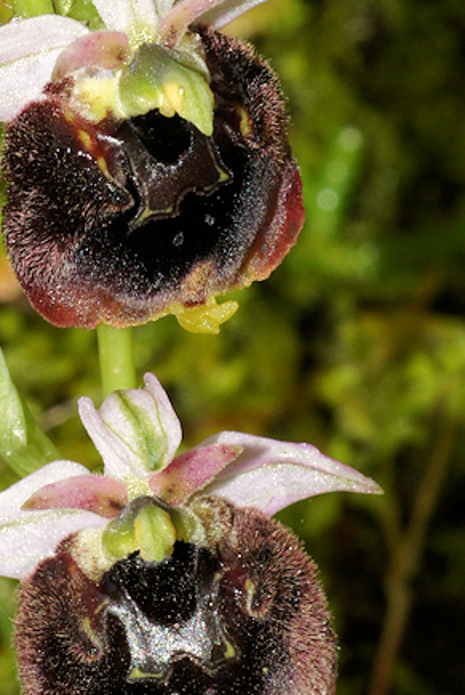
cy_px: 206
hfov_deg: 5.6
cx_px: 110
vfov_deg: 8.3
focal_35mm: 248
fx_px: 4793
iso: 800
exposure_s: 1/125
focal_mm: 90
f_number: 16
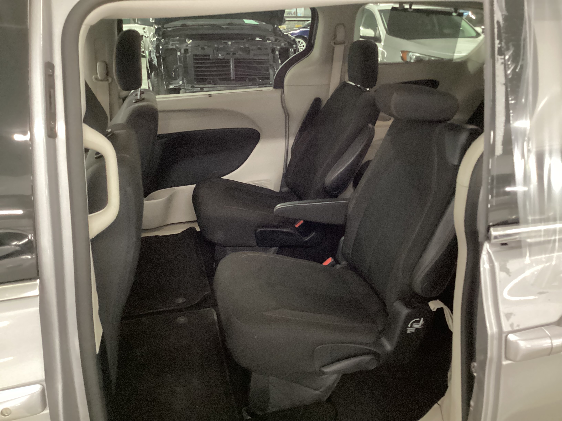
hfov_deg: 58.4
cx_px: 281
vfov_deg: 45.4
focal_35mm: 31
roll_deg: -0.8
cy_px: 210
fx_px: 503
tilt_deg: -23.6
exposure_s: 1/20
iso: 640
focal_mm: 3.3
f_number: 2.4
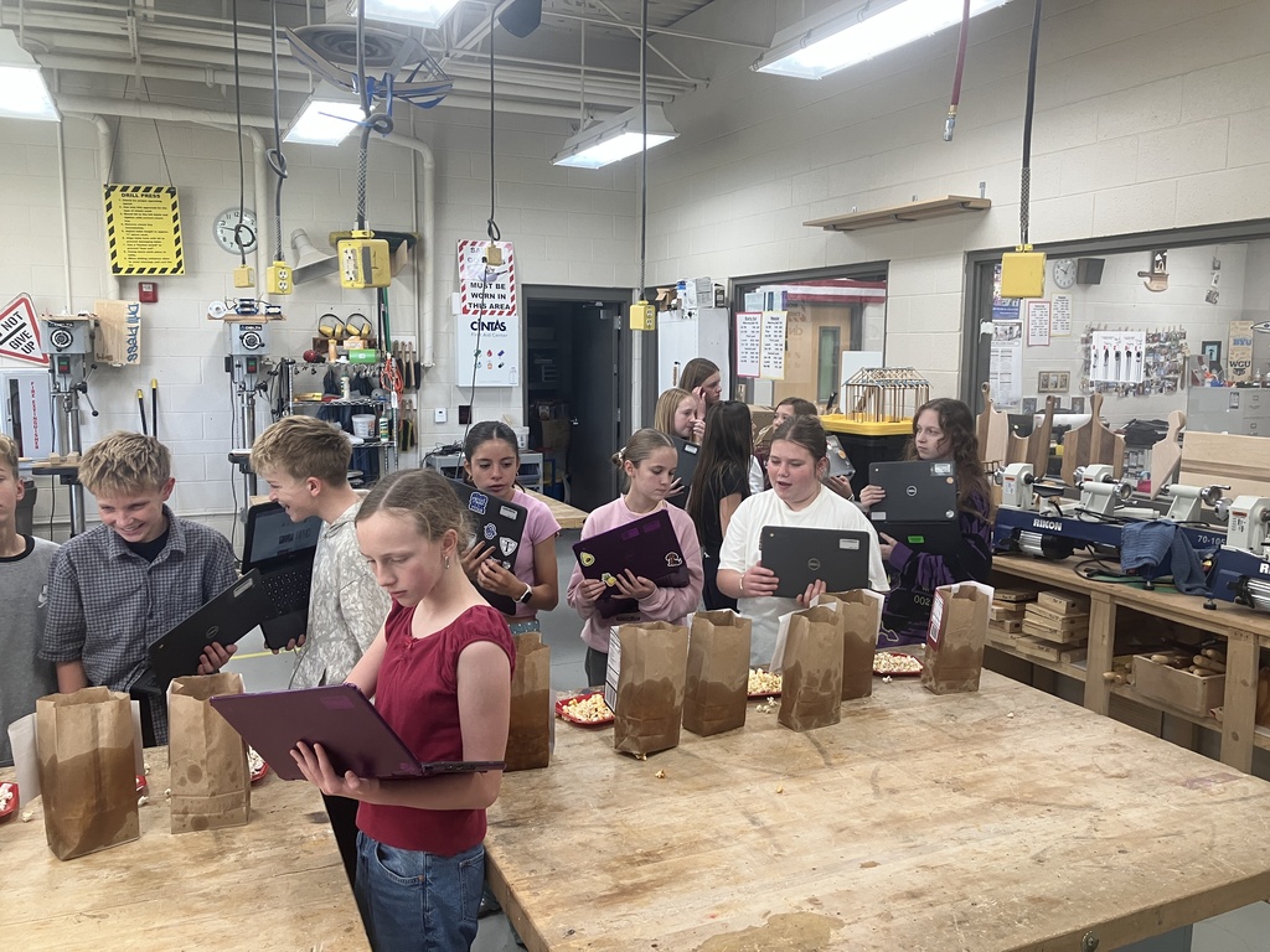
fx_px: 1027
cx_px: 635
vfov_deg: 49.7
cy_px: 476
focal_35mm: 28
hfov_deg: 63.4
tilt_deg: -6.6
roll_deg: -0.7
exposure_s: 1/60
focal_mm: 3.99
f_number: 1.8
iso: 80
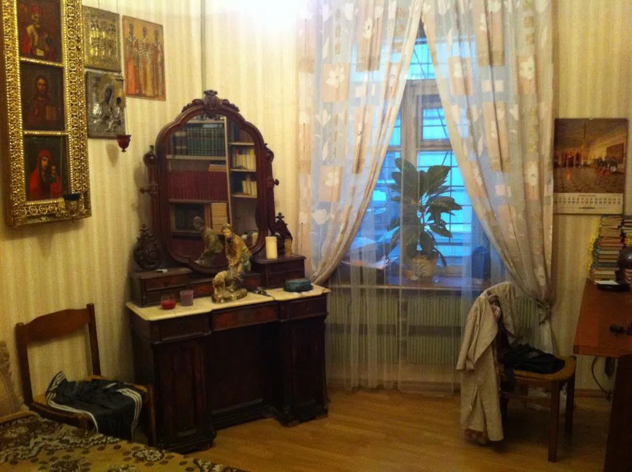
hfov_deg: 52.7
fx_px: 638
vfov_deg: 40.6
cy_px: 236
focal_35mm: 35
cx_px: 316
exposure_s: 1/15
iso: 500
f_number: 2.8
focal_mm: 3.85
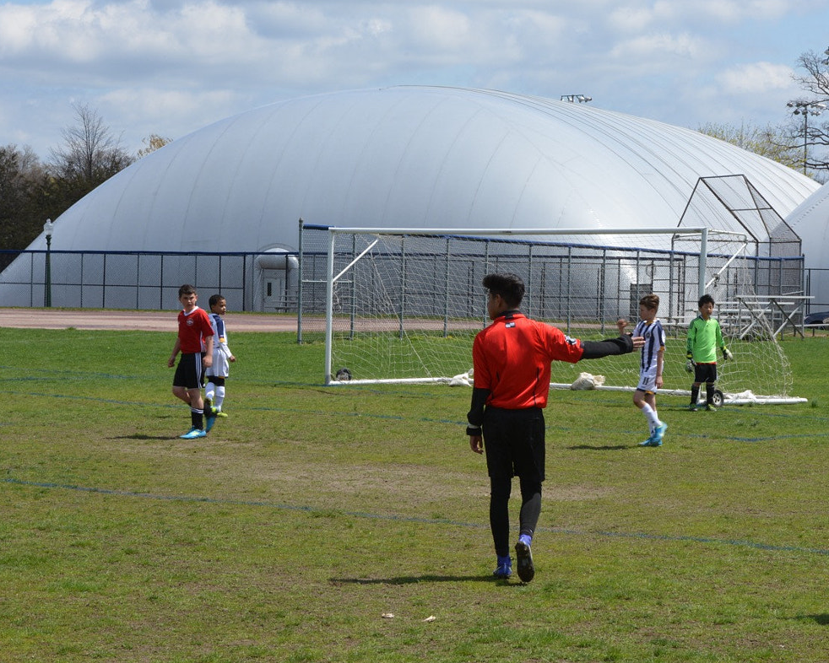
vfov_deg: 14.4
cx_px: 606
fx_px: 2626
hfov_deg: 17.8
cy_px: 376
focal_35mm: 107
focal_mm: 70
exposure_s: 1/125
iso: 360
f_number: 22
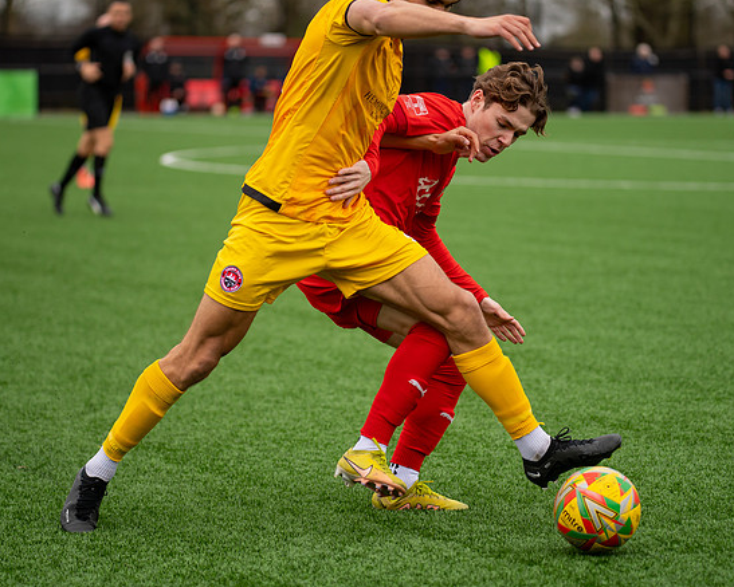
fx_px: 3021
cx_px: 408
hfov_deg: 13.9
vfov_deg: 11.1
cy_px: 294
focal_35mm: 139
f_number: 2.8
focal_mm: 120
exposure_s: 1/2000
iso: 400
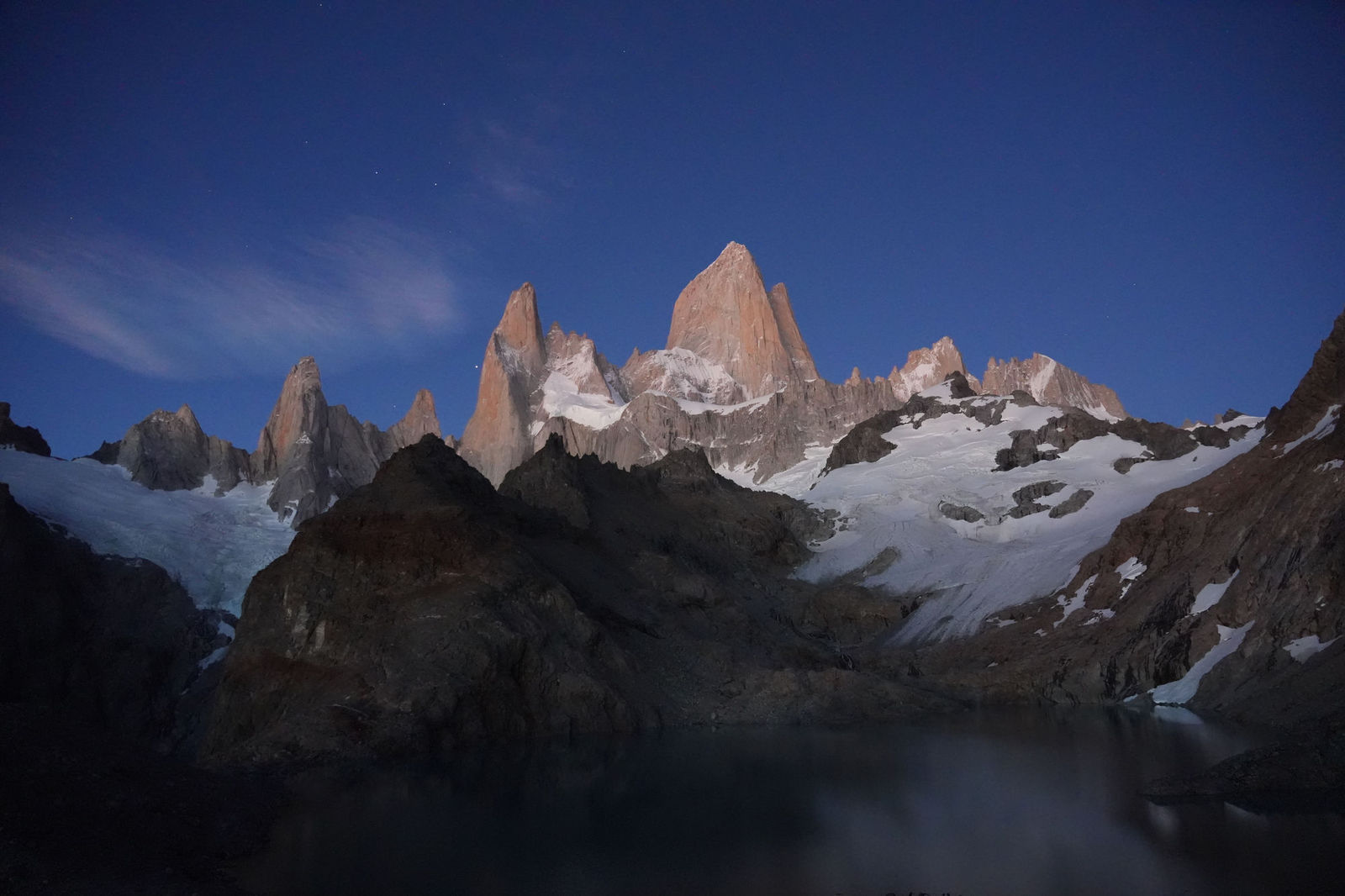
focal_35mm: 24
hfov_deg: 73.8
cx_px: 672
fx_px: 896
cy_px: 448
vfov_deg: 53.1
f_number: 4
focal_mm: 24
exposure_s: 1/6
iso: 12800
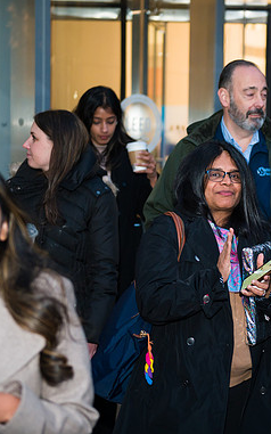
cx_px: 279
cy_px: 218
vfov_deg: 22.3
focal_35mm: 93
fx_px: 1099
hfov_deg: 13.8
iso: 1250
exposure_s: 1/200
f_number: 4
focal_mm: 60
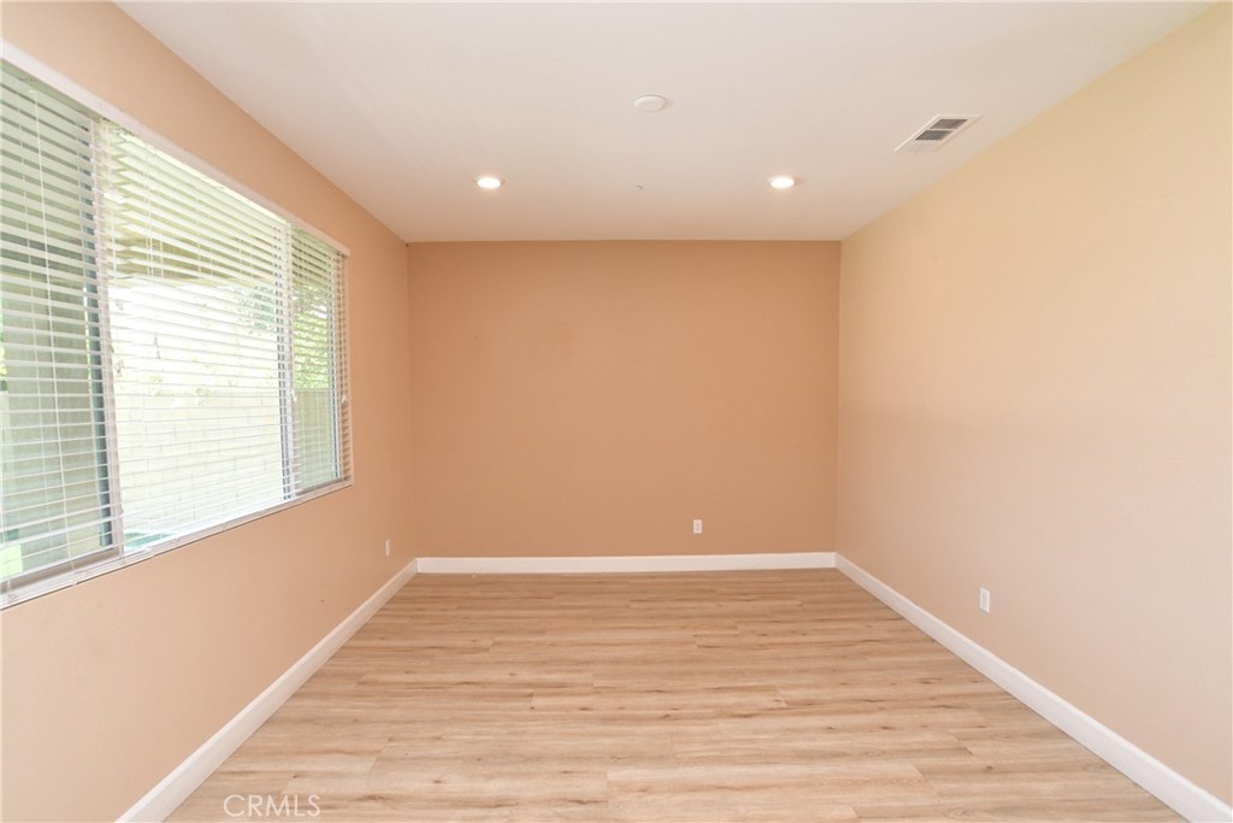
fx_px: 565
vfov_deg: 72.1
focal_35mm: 16
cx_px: 616
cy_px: 412
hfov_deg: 95.0
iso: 800
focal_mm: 11
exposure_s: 1/60
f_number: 7.1
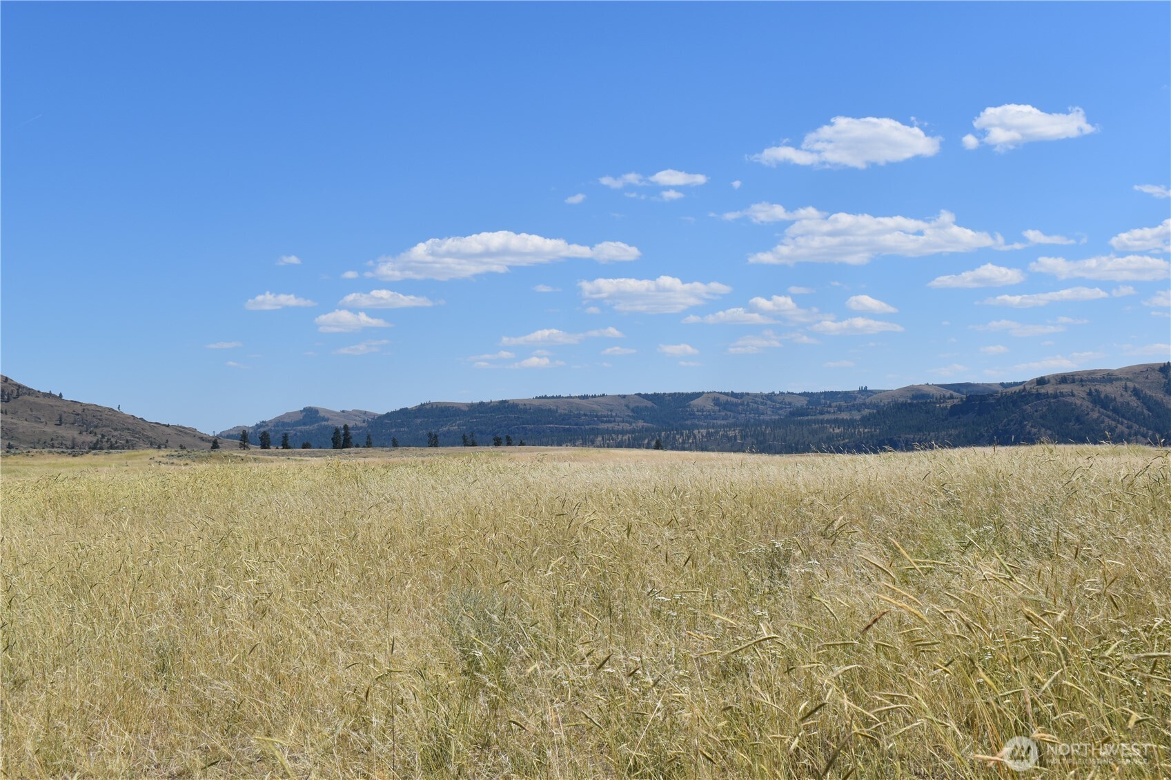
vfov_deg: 29.9
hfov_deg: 43.6
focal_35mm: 45
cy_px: 390
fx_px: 1464
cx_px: 586
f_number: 10
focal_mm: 30
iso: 100
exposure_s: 1/400
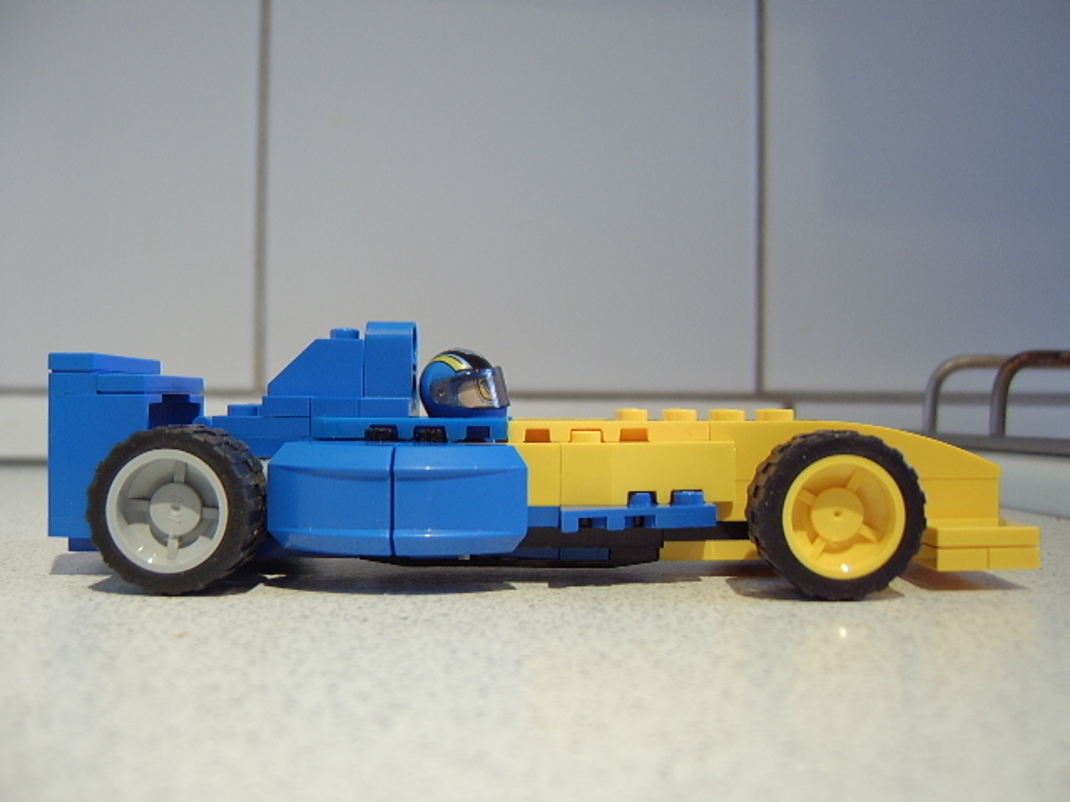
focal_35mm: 31
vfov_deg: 45.4
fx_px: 958
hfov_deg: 58.4
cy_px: 401
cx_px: 535
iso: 100
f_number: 2.7
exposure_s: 1/12
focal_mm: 8.13
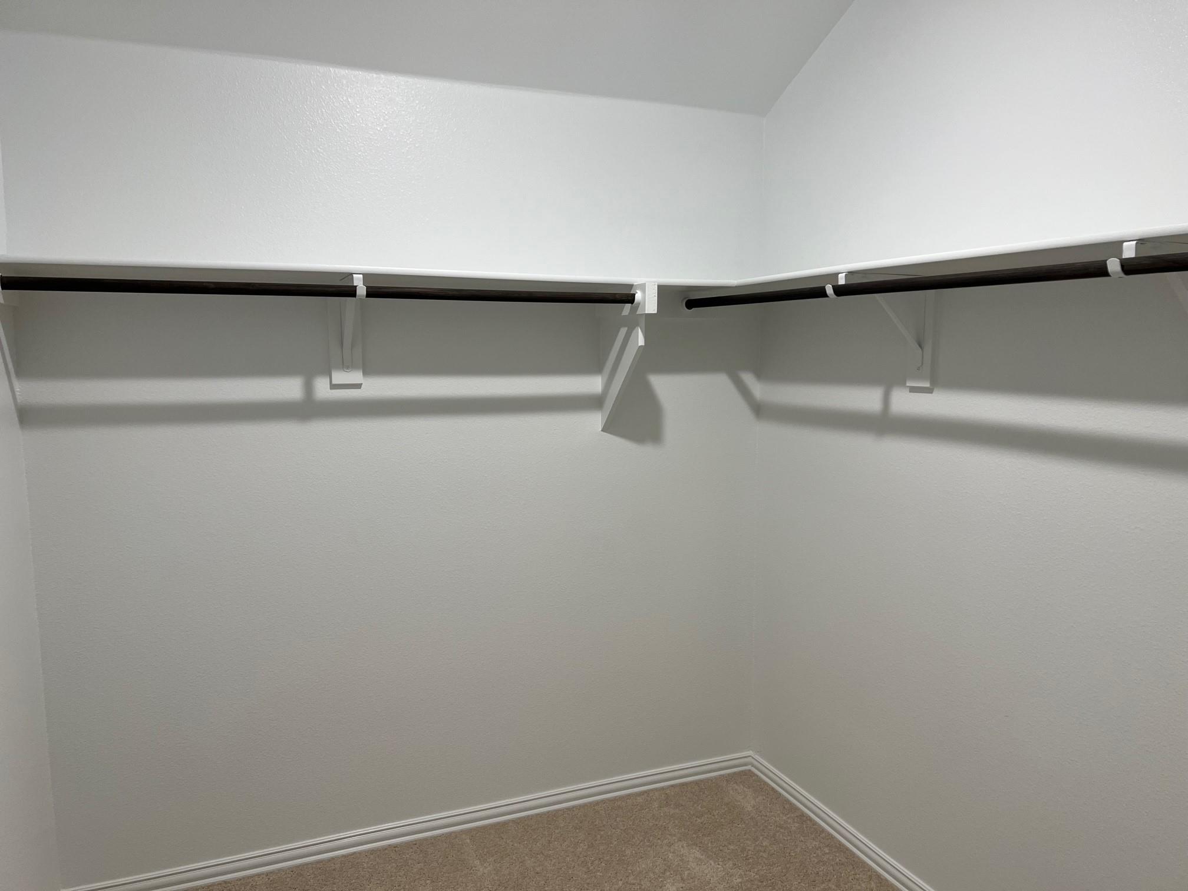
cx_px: 594
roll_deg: +0.5
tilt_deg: -7.4
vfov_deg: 53.1
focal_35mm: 26
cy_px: 446
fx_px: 892
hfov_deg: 67.3
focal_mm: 5.7
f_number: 1.5
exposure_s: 1/60
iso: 64
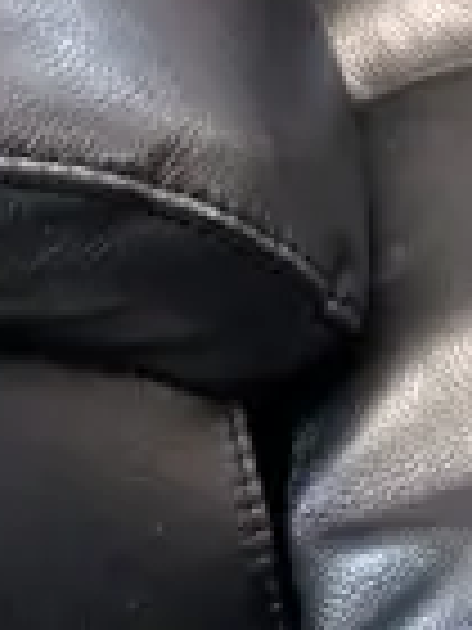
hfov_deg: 7.7
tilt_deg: -44.4
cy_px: 436
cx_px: 1245
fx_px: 3182
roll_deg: +1.0
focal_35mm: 175
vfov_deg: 11.3
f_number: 1.78
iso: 400
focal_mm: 6.86
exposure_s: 1/50
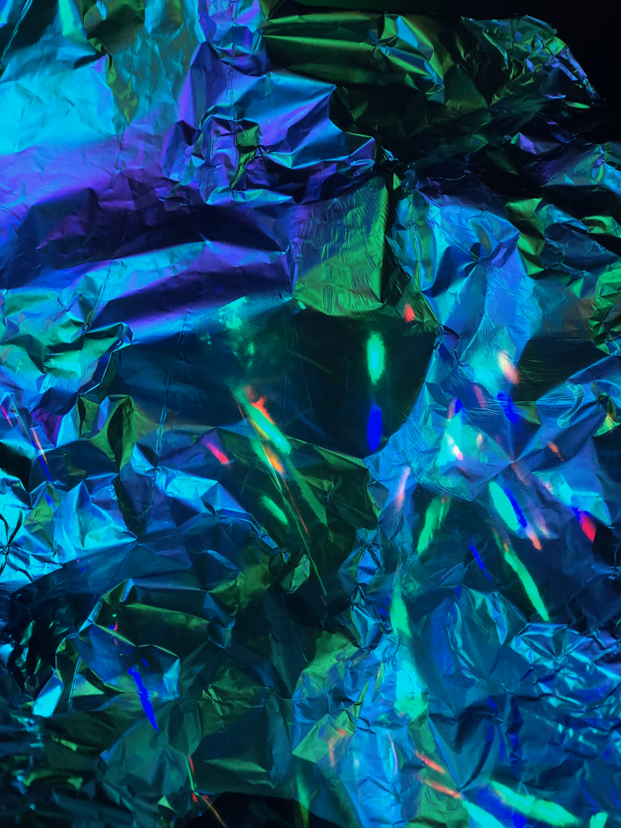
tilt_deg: -17.0
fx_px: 1244
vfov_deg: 36.8
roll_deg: +0.3
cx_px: 310
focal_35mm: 52
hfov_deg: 28.0
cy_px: 414
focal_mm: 6
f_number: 2.4
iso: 160
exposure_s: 1/20
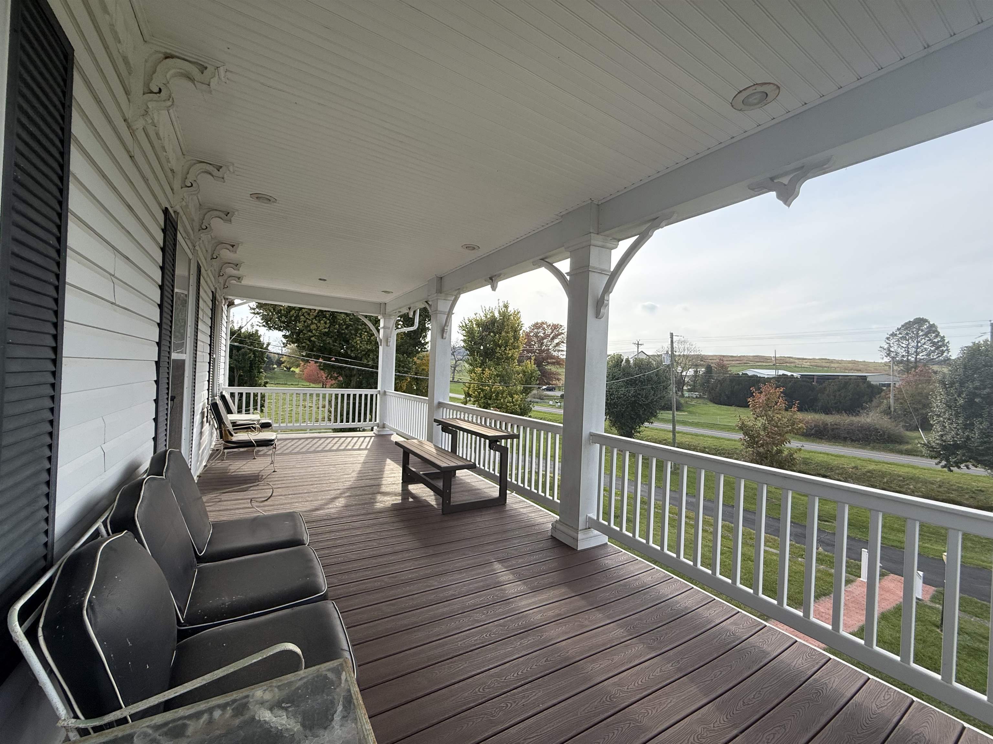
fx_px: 402
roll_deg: -1.9
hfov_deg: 102.1
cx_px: 496
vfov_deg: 85.7
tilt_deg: +0.9
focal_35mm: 14
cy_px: 372
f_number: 2.2
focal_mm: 2.22
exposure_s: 1/1068
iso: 64
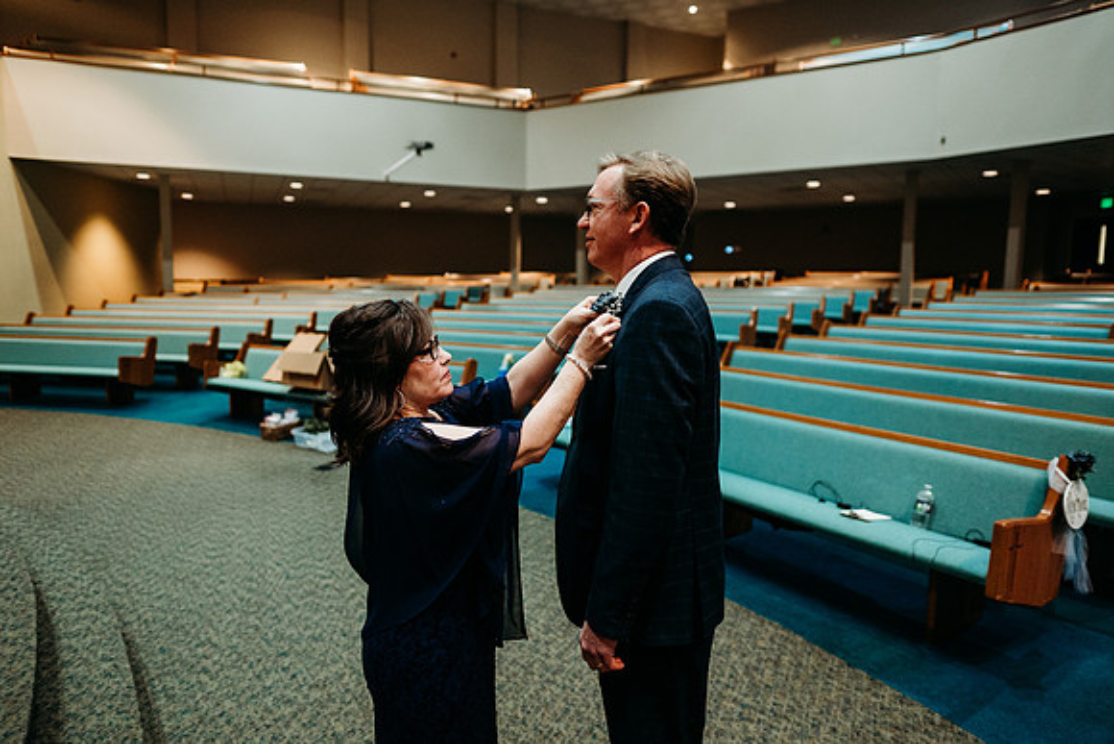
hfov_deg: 73.7
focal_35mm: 24
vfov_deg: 53.2
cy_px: 372
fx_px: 743
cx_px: 557
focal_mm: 24
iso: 2000
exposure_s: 1/125
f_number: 1.8
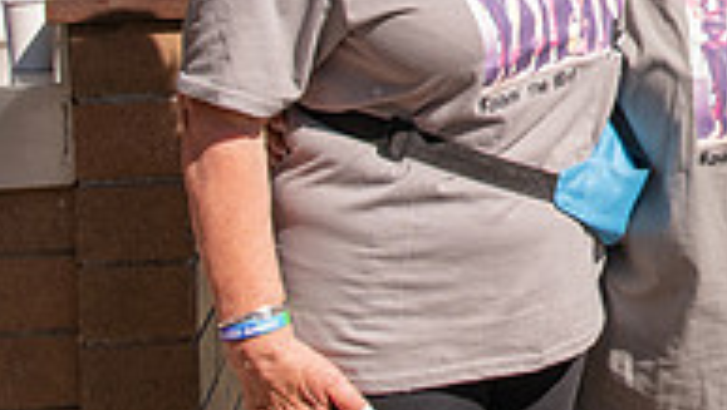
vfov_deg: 10.3
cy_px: -248
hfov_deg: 17.4
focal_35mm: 113
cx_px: 1028
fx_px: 2180
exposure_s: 1/400
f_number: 8
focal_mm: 24
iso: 320
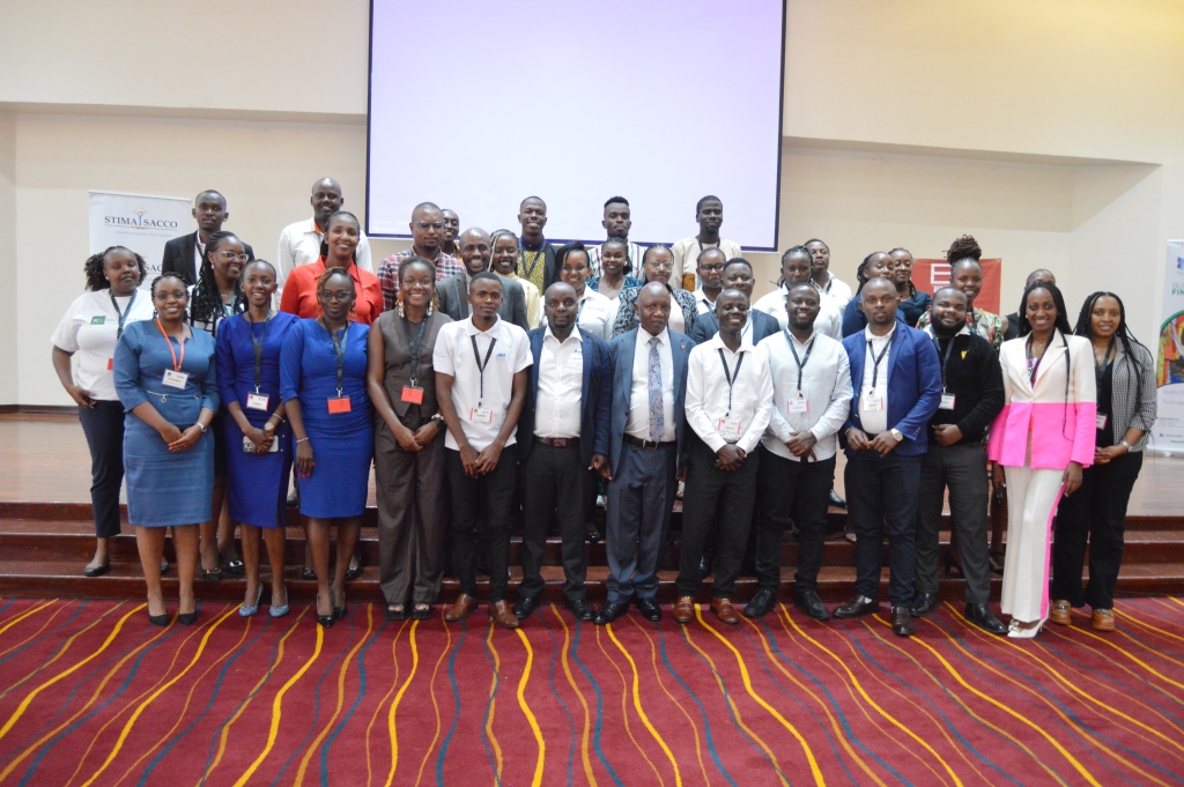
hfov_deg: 67.4
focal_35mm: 27
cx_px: 592
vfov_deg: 47.9
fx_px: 887
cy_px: 394
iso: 3200
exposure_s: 1/40
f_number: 3.5
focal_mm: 18
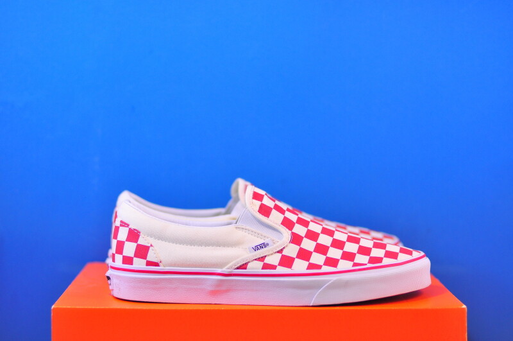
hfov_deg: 27.0
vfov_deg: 18.1
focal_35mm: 75
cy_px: 170
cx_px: 256
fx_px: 1067
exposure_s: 1/320
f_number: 2
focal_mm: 50
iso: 250
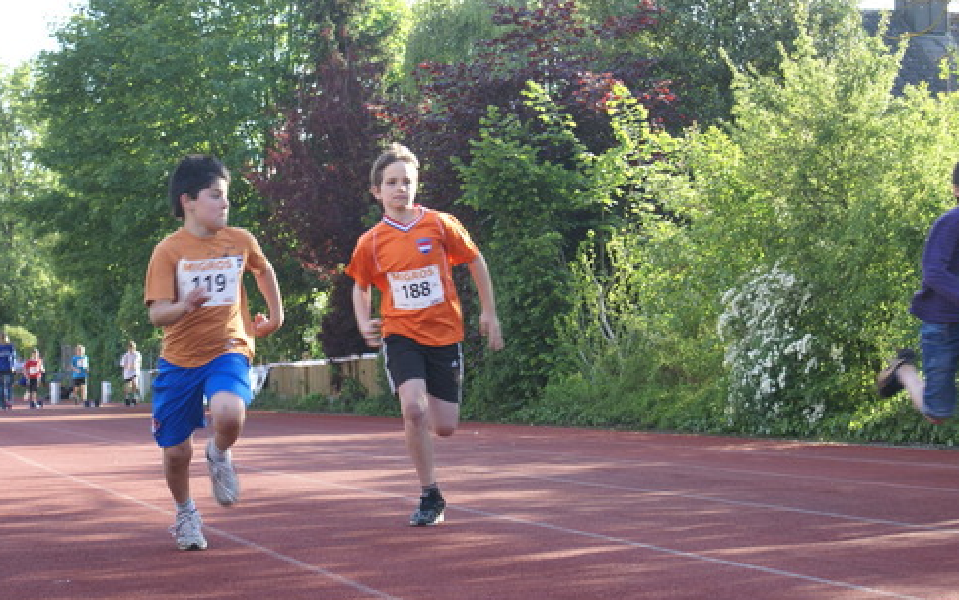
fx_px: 2222
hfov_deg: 24.3
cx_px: 448
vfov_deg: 15.4
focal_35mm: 85
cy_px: 300
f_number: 5.6
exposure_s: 1/160
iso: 250
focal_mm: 50
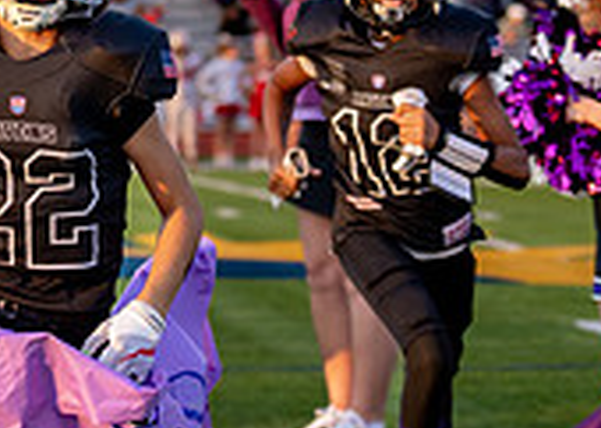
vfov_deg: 5.7
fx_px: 4262
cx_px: -21
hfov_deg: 8.0
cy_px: 198
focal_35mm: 250
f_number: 2.8
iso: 500
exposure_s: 1/1600
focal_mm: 70
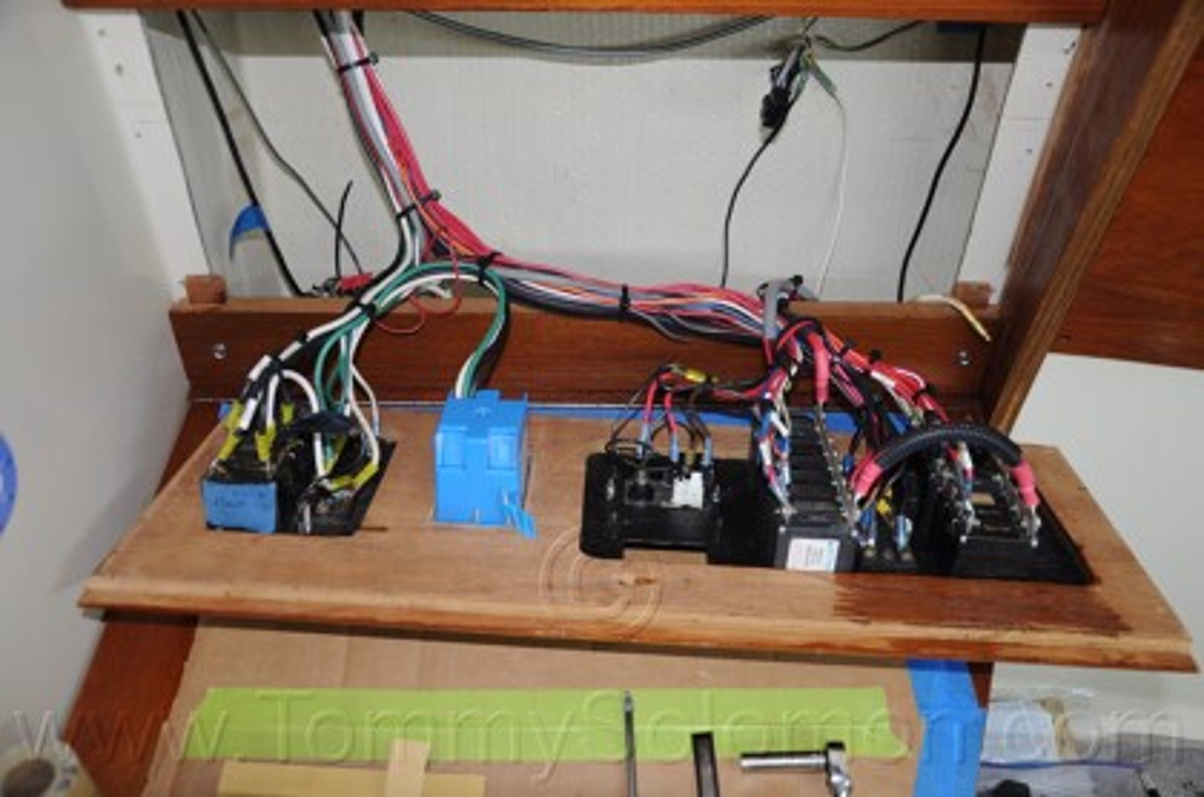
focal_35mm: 32
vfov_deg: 41.5
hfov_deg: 59.6
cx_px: 602
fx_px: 1051
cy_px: 398
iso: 400
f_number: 3.8
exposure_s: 1/60
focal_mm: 21
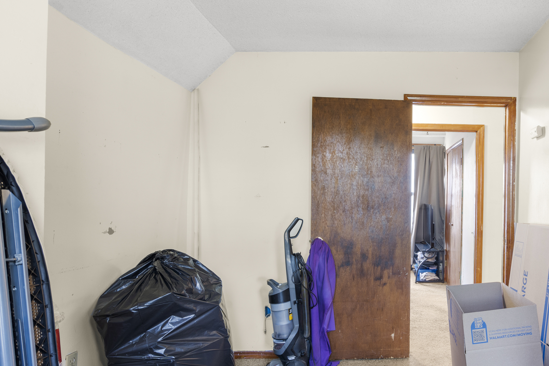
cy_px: 206
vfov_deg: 51.2
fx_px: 381
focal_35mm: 25
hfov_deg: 68.3
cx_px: 390
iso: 250
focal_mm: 16
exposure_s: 8
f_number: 9
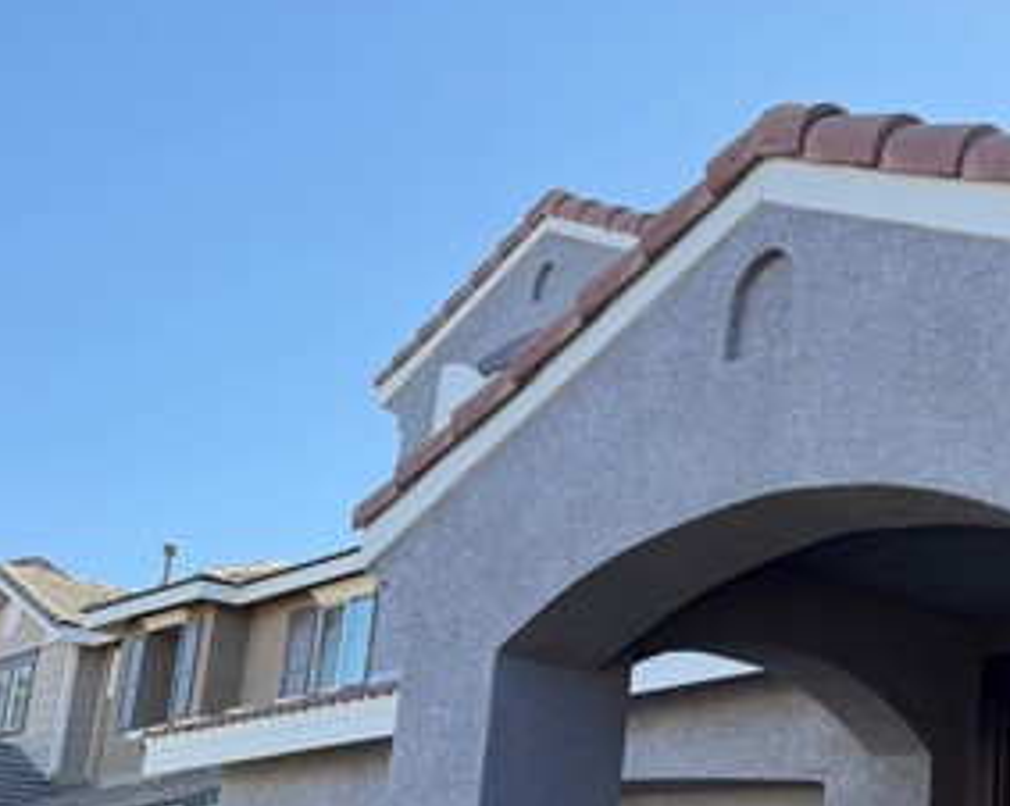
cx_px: 1078
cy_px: 642
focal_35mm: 53
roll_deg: -1.6
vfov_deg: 28.0
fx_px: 1583
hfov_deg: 31.8
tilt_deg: +14.1
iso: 100
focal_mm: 6.76
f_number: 1.78
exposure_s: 1/1211
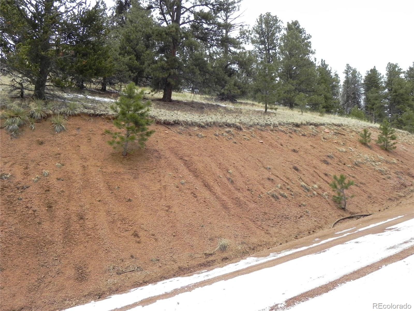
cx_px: 207
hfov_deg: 61.7
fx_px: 347
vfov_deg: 48.2
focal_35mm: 29
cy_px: 156
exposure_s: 1/284
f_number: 5.6
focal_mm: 5.2
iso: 160
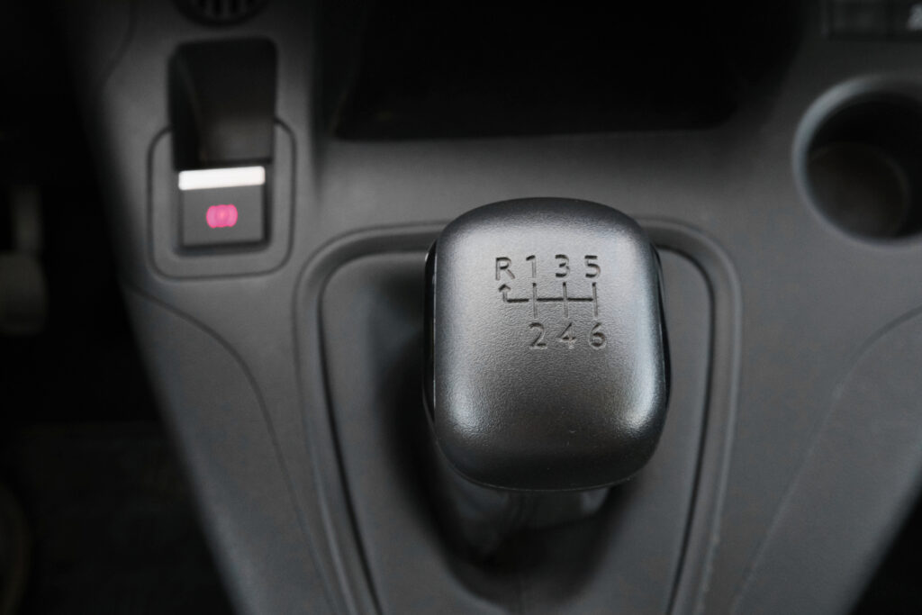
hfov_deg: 55.8
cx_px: 461
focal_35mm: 34
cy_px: 308
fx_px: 871
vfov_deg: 38.9
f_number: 9
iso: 2000
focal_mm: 22.8
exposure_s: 1/80
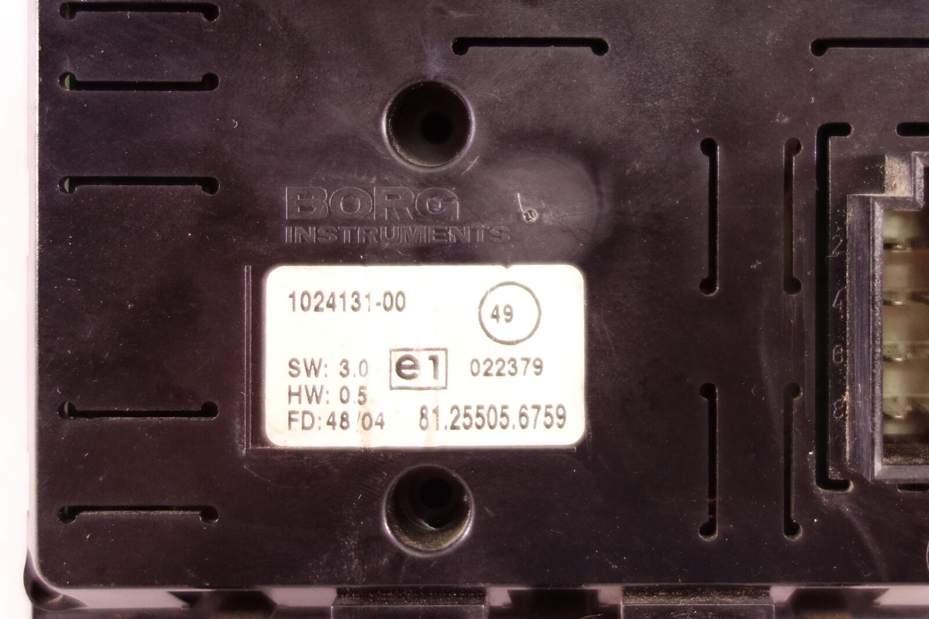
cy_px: 183
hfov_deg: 43.1
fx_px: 1161
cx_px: 601
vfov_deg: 29.6
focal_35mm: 45
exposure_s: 1/100
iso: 640
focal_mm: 10.4
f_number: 1.8
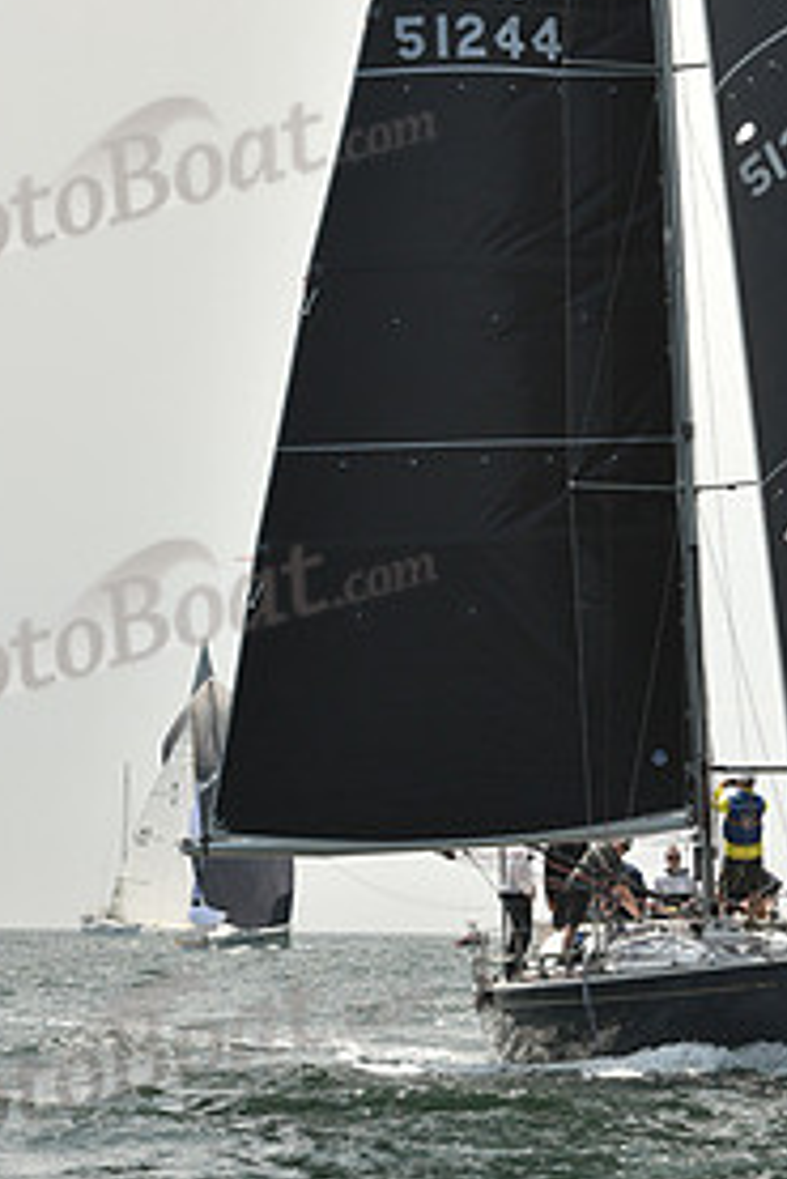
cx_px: 657
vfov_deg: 10.0
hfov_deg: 6.7
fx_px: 6713
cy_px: 349
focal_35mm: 205
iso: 400
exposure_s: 1/1600
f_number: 9
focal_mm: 98
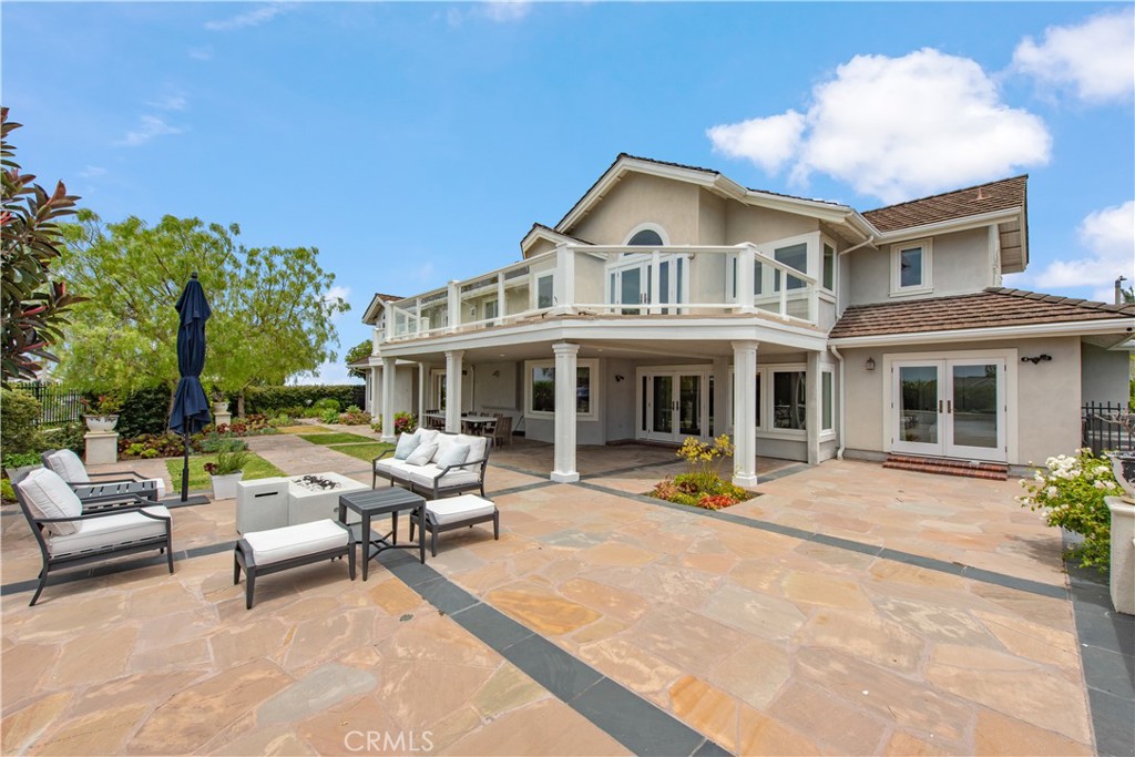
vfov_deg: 81.2
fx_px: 441
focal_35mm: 14
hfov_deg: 104.2
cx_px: 568
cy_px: 378
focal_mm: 14
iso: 200
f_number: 11
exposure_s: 1/500
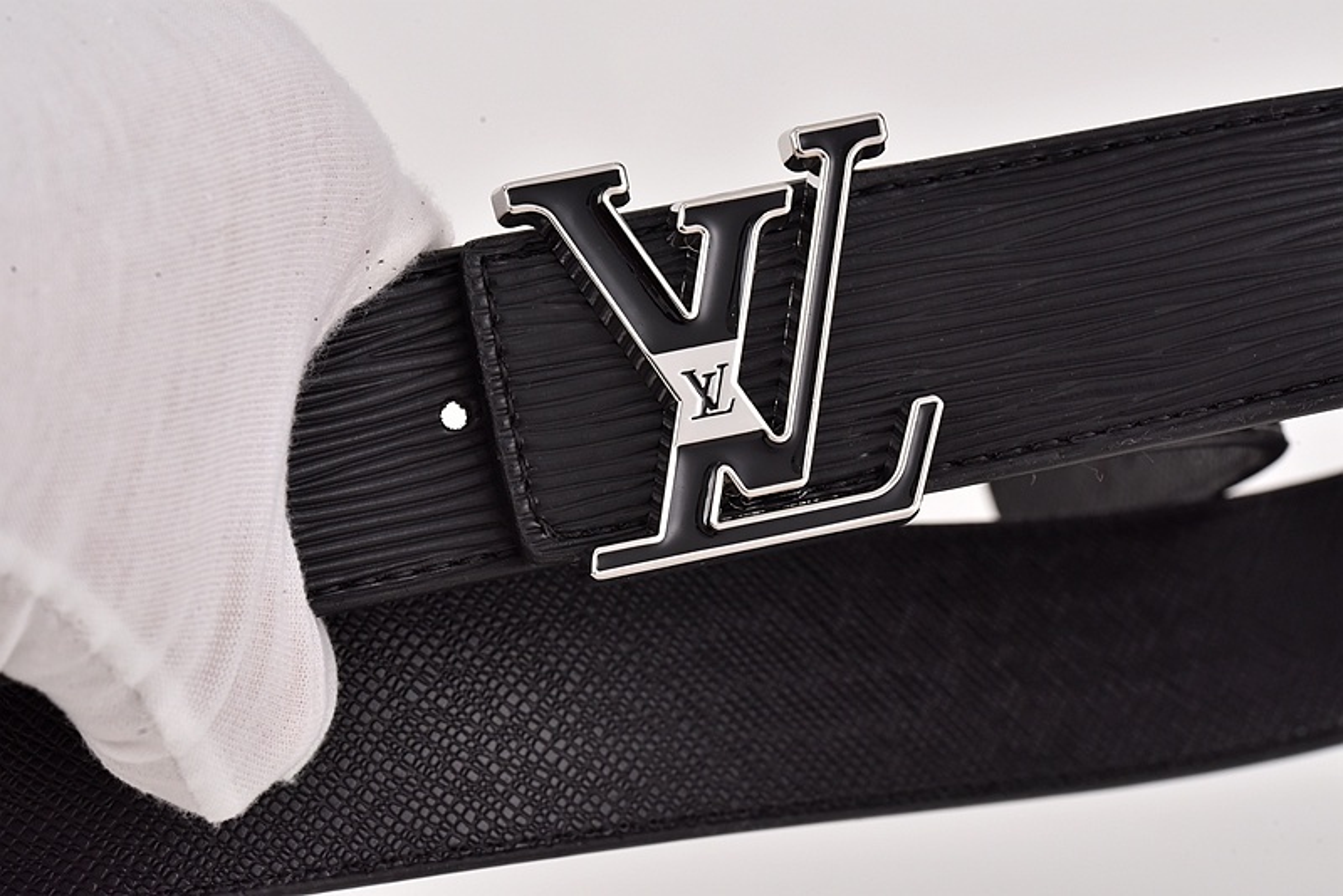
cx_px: 672
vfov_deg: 13.1
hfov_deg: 19.4
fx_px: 3918
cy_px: 448
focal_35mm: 105
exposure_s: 1/125
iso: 1100
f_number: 16
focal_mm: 105
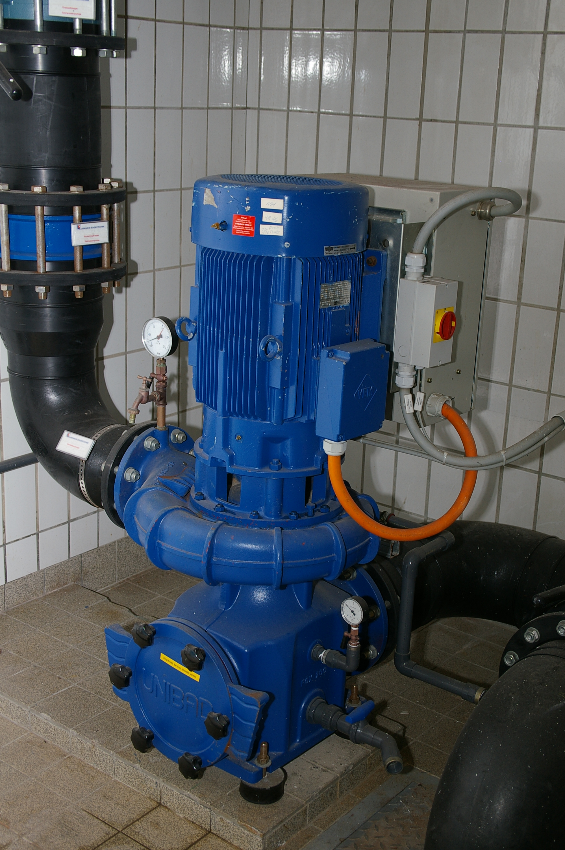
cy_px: 425
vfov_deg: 42.4
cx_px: 282
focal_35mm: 46
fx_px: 1097
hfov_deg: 28.9
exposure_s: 1/45
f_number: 4
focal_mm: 31
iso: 200
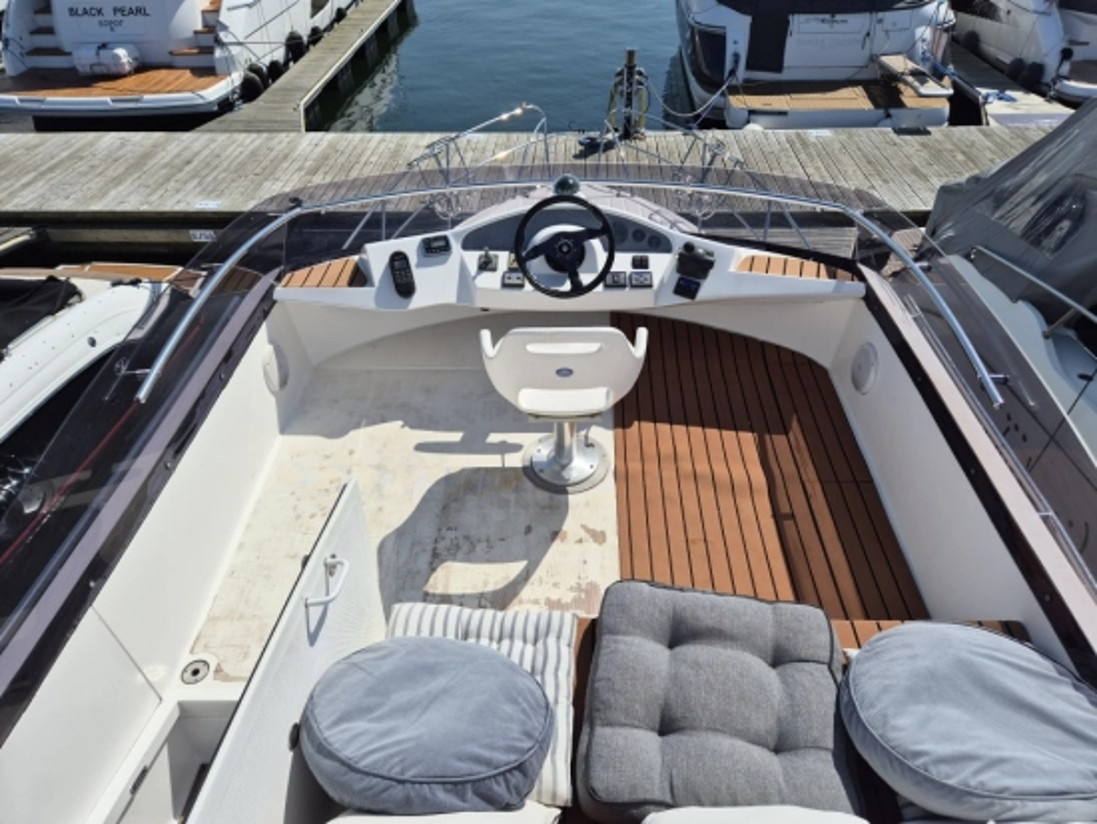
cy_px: 412
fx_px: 729
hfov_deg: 73.9
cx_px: 548
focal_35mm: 23
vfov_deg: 58.9
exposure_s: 1/3960
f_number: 1.8
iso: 25
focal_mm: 5.4
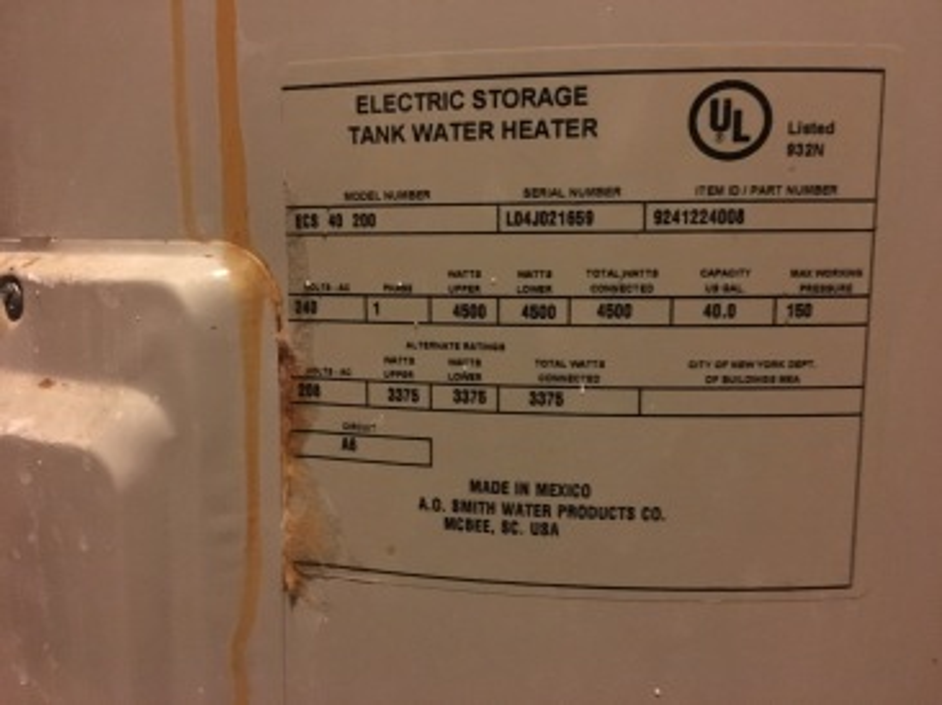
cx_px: 471
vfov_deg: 48.2
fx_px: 789
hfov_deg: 61.7
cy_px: 352
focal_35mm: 29
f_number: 2.2
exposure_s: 1/15
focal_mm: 4.15
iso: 800
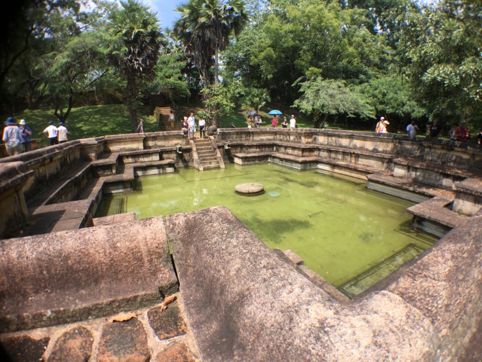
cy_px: 181
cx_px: 241
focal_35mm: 29
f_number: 2.2
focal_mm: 4.15
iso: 25
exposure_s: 1/657
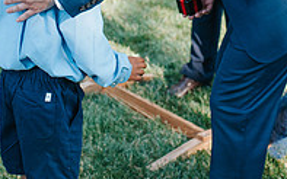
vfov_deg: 12.0
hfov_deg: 19.8
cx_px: 133
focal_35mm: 105
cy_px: -63
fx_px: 821
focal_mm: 35
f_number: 3.2
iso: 450
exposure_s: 1/500
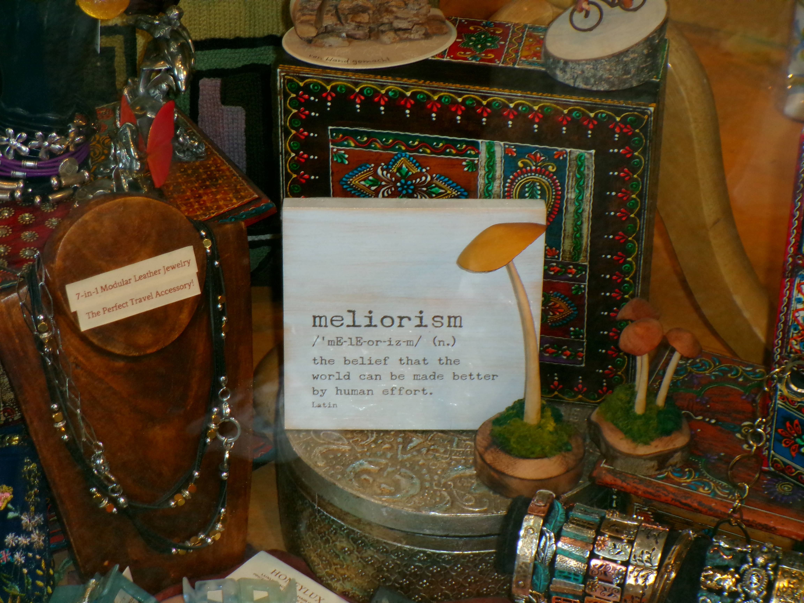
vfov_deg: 12.9
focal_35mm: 115
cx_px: 402
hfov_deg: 17.1
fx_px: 2671
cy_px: 302
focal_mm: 20.6
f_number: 6.2
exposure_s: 1/60
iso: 250
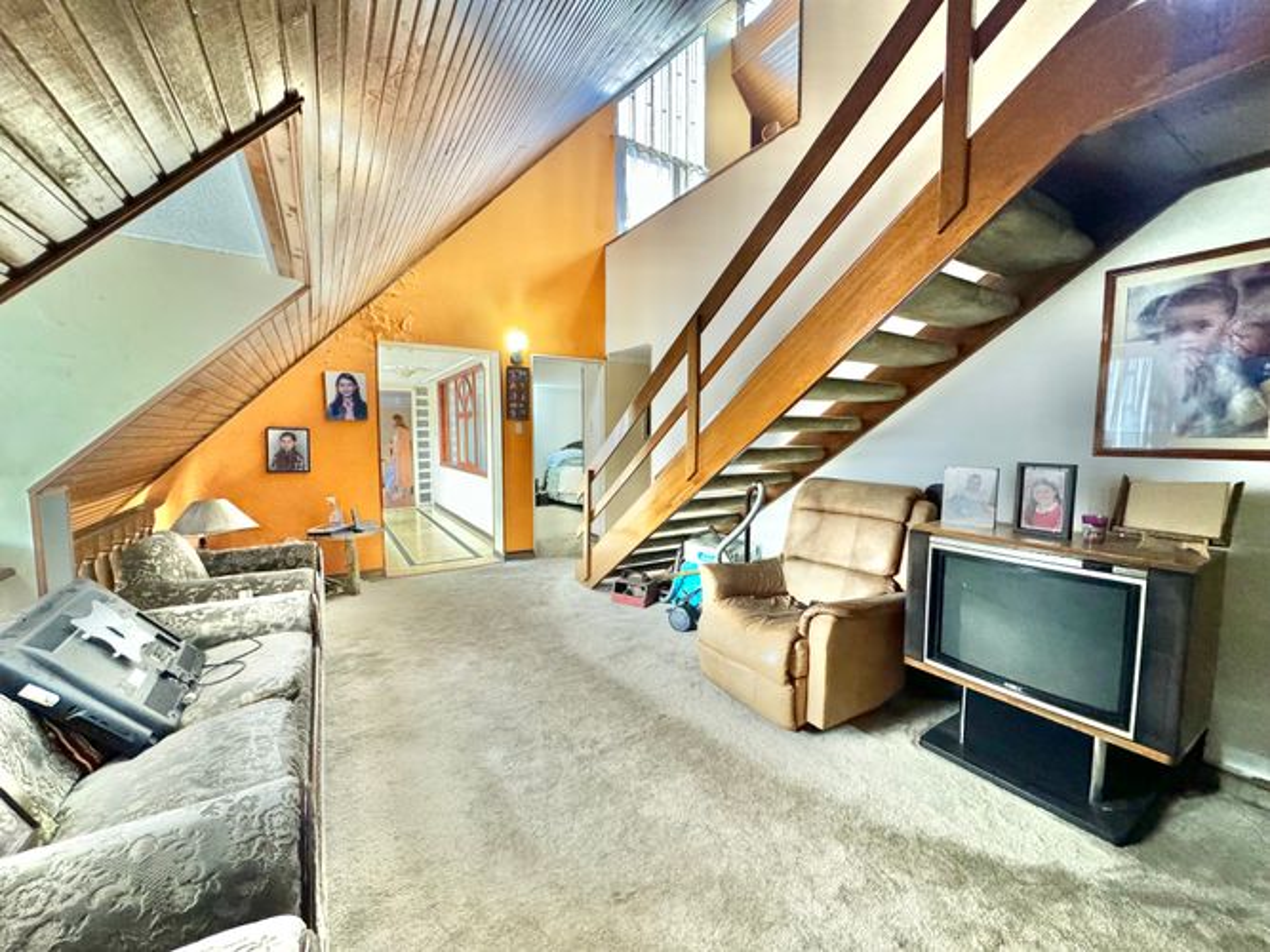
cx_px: 635
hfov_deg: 102.1
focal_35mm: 14
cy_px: 476
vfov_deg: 85.7
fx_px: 514
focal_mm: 2.22
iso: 640
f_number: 2.2
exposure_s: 1/60
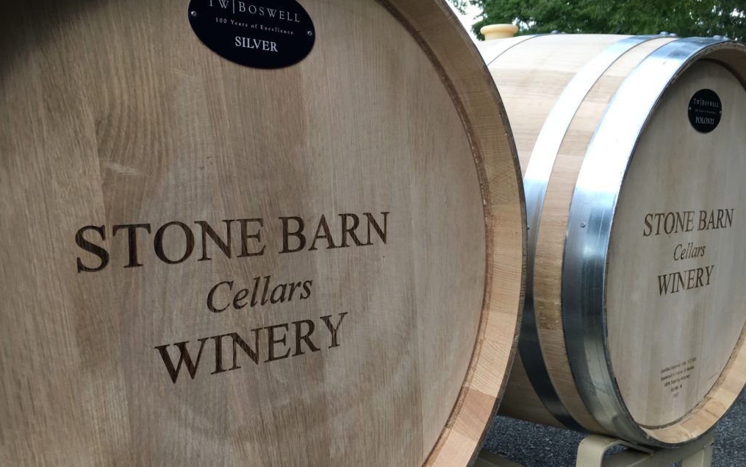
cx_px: 372
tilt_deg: -7.4
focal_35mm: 31
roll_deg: +1.9
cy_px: 265
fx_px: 630
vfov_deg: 40.5
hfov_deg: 61.2
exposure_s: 1/120
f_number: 2.2
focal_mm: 4.15
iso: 40
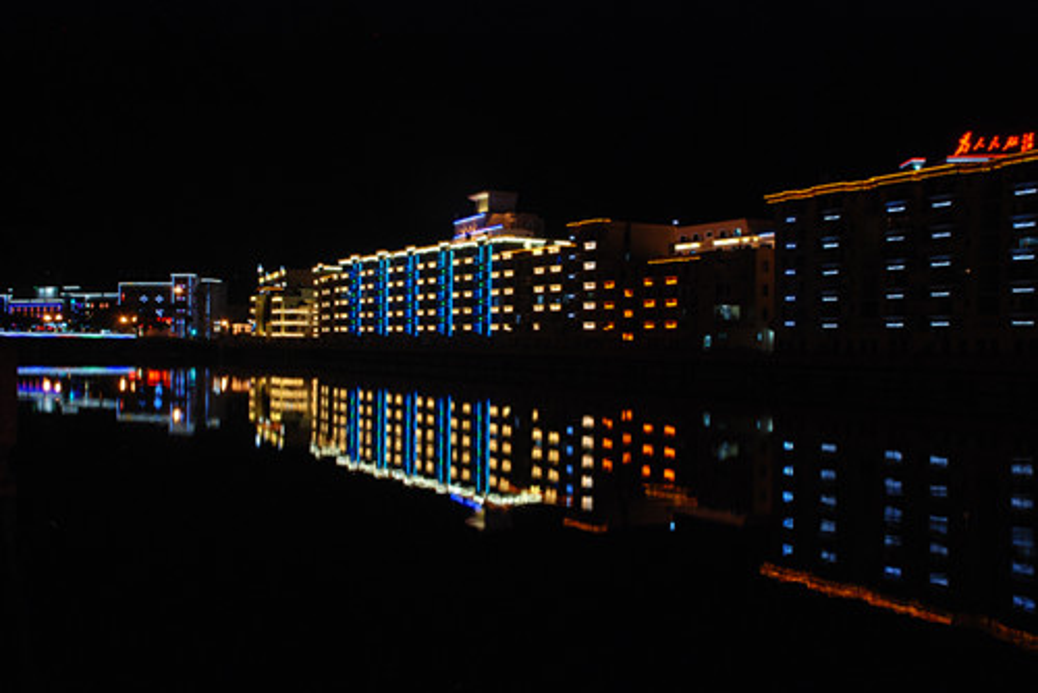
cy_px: 346
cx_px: 519
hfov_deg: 49.5
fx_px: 1125
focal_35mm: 39
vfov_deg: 34.3
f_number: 10
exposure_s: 1/1.3
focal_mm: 26
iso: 400
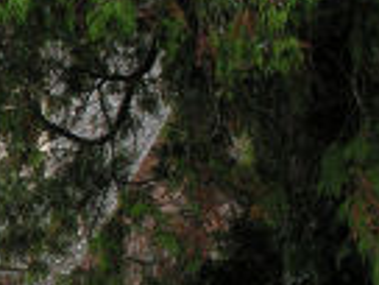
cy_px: 261
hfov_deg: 15.7
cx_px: -134
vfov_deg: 12.5
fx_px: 1292
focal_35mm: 118
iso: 50
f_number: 3.6
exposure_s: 1/60.7
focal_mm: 8.9
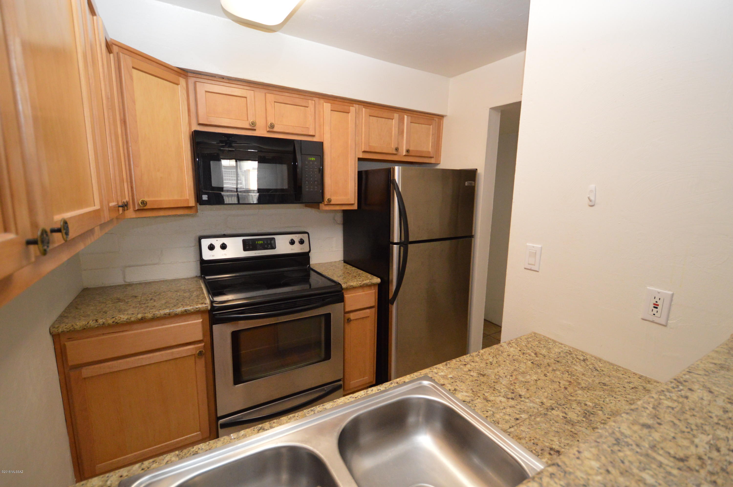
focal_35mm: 15
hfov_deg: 100.4
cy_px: 244
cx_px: 366
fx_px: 305
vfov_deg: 77.2
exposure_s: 1/60
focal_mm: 10
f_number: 3.5
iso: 2000
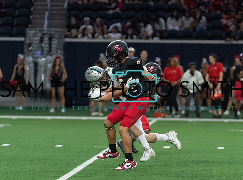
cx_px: 123
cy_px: 105
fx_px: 1983
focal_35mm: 284
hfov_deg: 7.0
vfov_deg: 5.2
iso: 4000
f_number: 2.8
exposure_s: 1/1250
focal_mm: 200
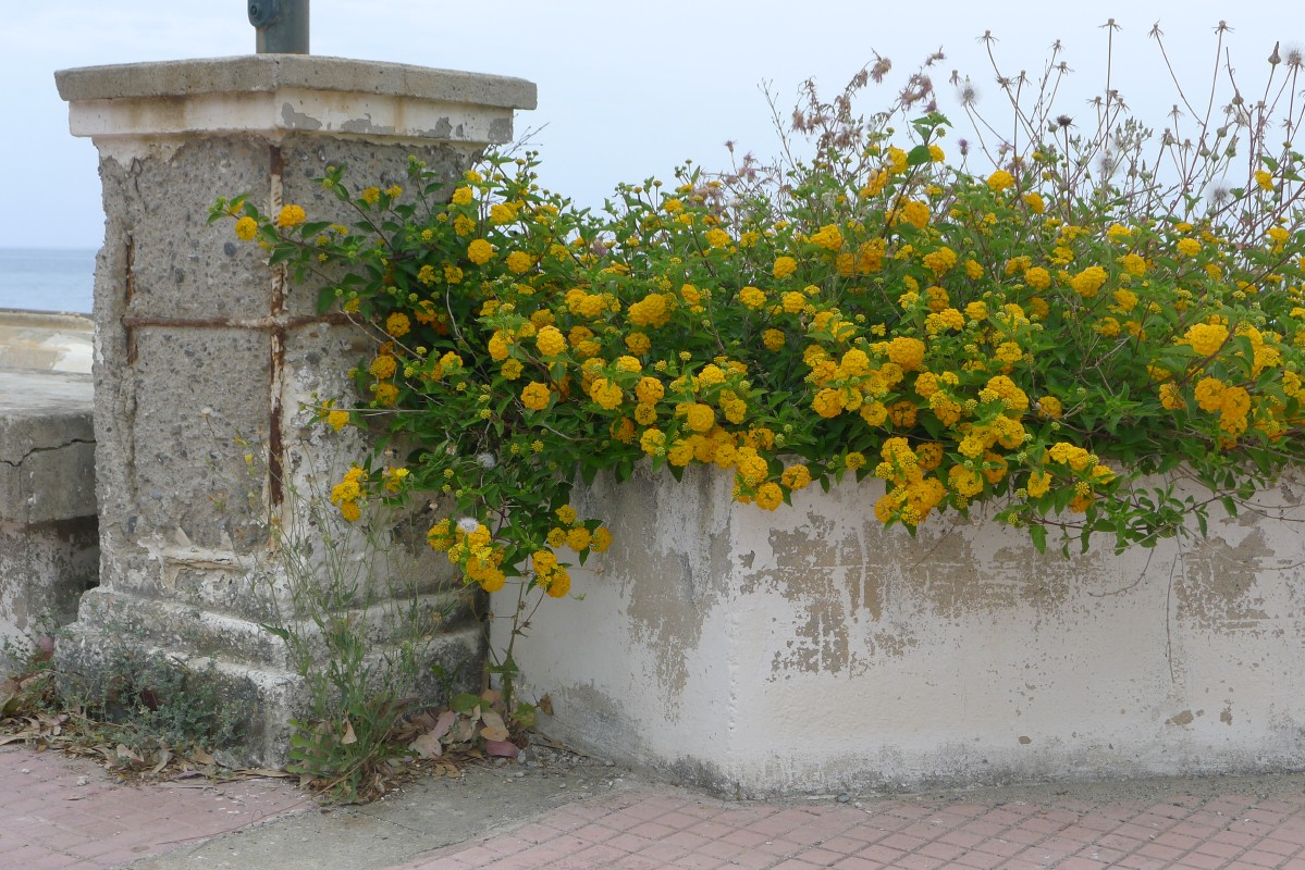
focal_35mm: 50
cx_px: 652
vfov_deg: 27.0
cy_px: 435
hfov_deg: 39.6
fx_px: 1813
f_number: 4
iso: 80
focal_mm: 10.7
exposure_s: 1/500
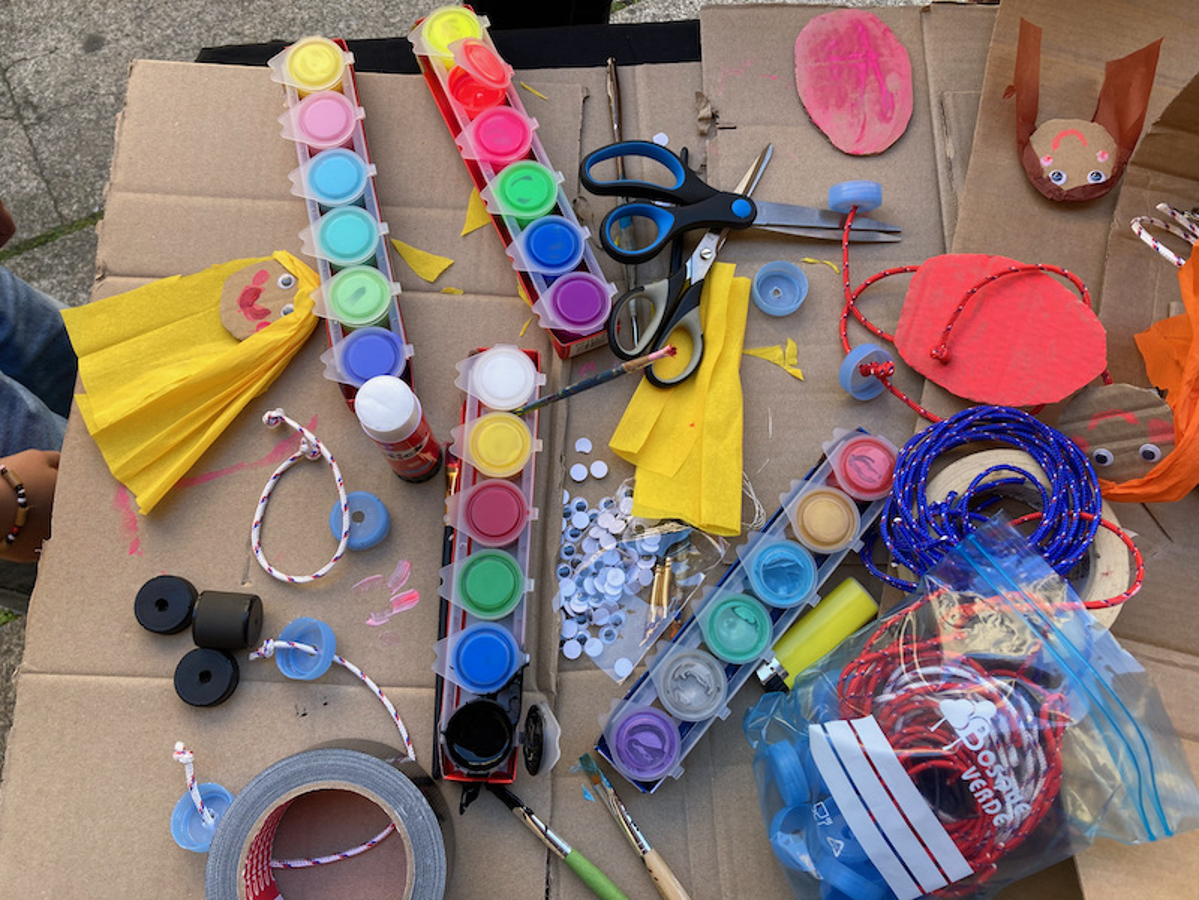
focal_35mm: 28
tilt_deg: -74.1
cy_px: 450
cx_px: 600
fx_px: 970
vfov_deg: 49.7
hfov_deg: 63.4
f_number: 1.8
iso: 20
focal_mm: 3.99
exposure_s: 1/122
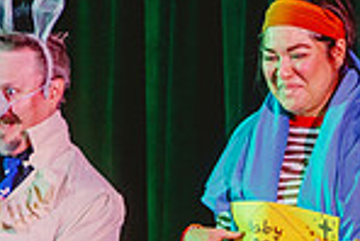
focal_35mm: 684
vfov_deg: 2.0
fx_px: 6847
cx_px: 61
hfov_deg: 3.0
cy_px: 245
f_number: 2.8
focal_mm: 175
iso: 2000
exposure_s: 1/320
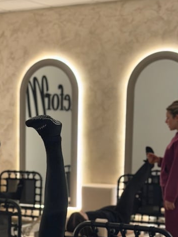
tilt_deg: -7.3
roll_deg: -0.5
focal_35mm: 104
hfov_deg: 14.0
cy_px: 213
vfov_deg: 18.6
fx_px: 713
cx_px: 5
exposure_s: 1/33
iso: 250
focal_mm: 6.76
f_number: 1.78
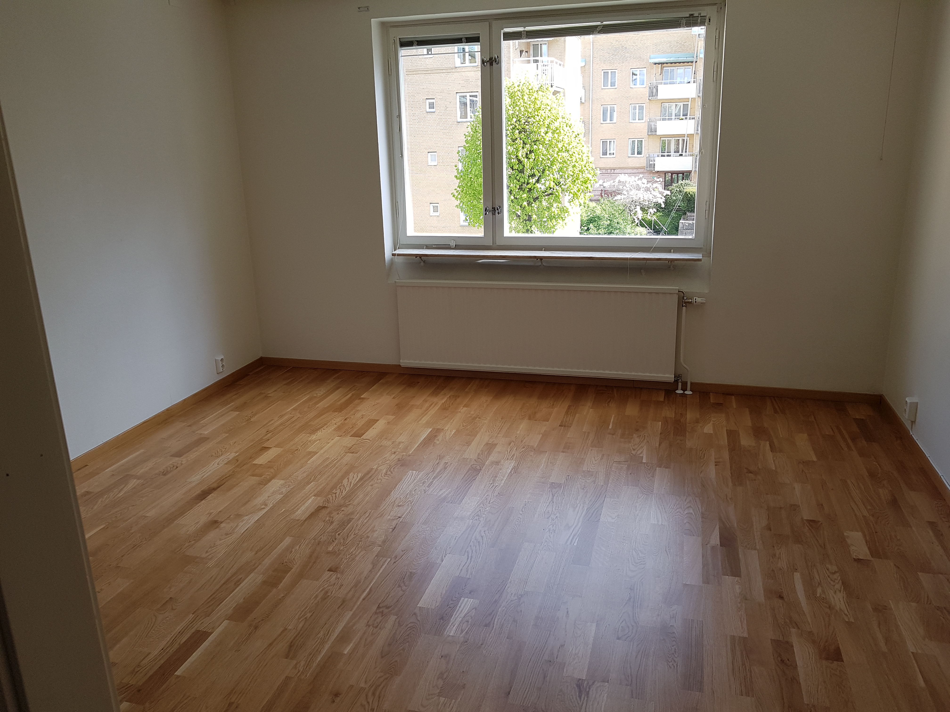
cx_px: 475
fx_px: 714
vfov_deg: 53.1
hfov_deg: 67.3
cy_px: 356
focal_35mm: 26
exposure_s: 1/255
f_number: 1.7
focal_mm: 4.2
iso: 50
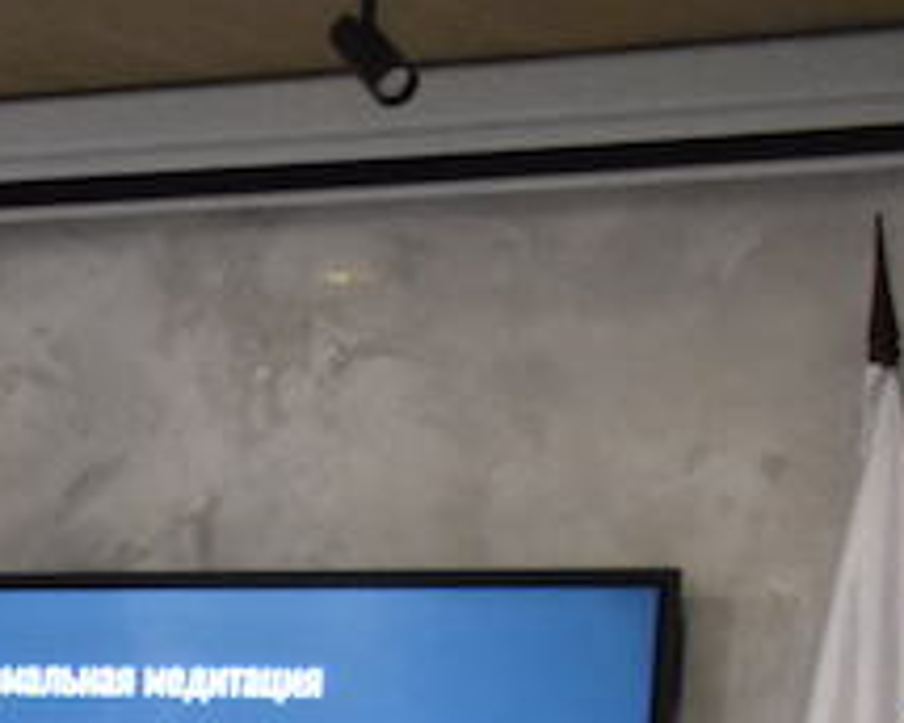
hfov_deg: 10.2
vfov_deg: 9.5
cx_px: -1594
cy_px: 1515
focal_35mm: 151
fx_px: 4040
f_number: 4
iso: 2000
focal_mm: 18
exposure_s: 1/125
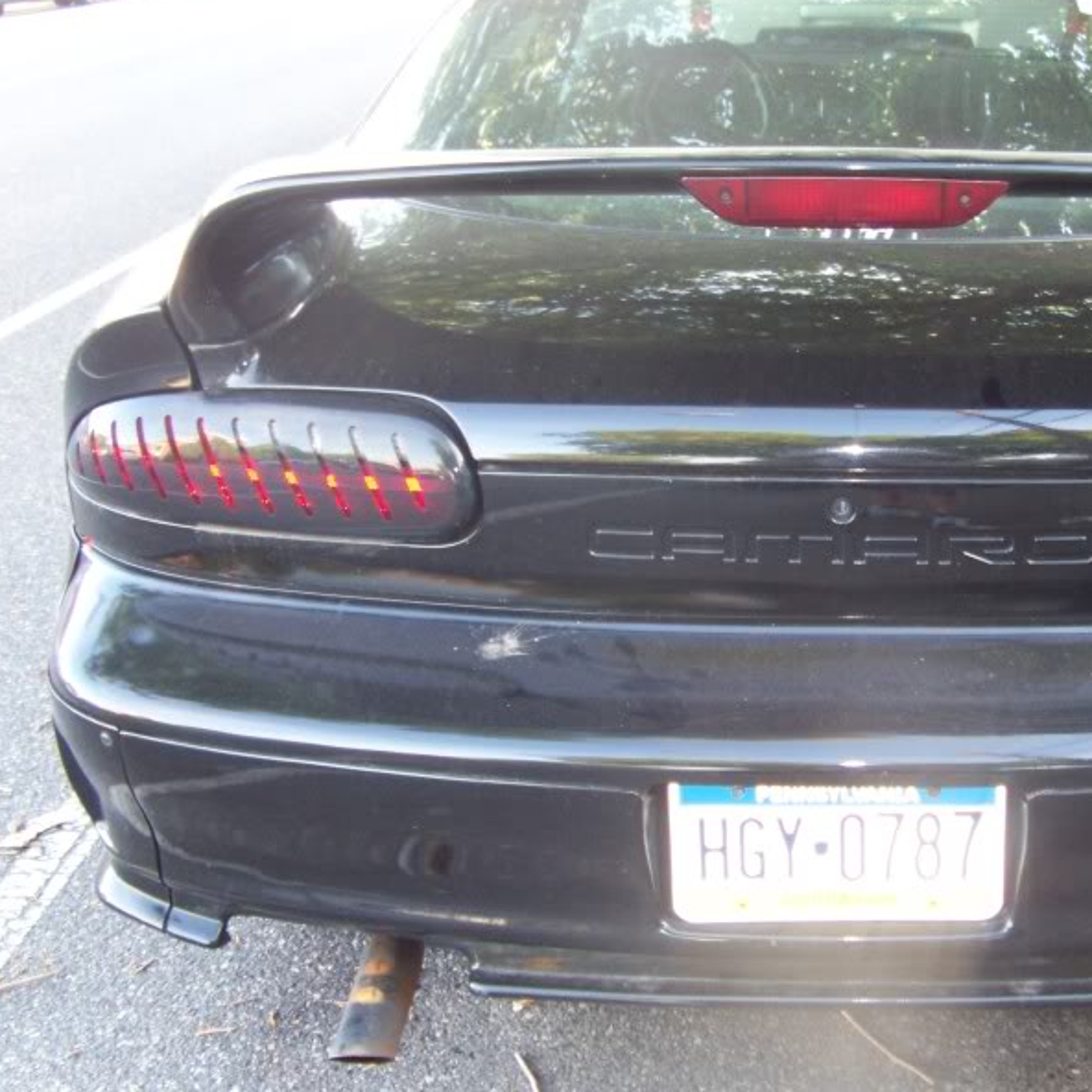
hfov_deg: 30.4
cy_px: 564
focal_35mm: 55
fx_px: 1963
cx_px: 867
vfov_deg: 31.1
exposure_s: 1/30
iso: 157
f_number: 2.8
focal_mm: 5.85
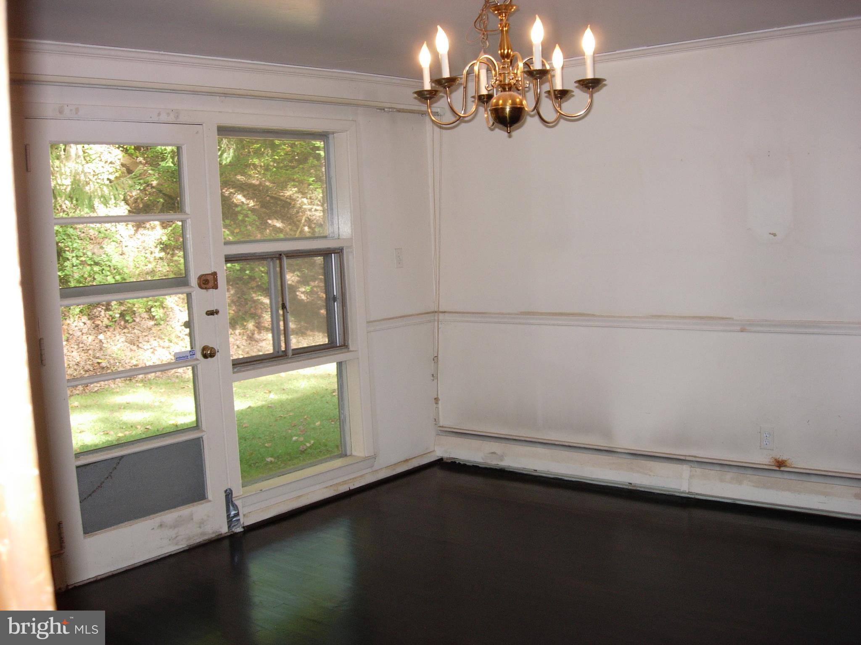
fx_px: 945
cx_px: 430
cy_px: 322
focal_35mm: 38
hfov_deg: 49.0
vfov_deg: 37.7
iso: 79
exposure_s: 1/64
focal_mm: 7.8
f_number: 2.8
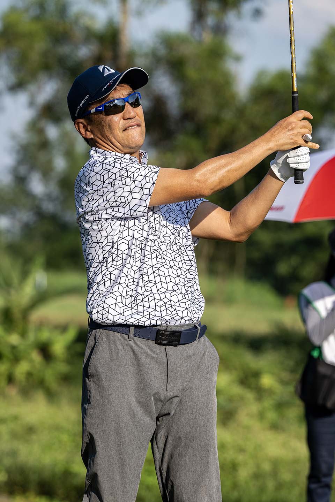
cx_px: 168
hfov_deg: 9.5
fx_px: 2024
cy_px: 251
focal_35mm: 145
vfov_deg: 14.2
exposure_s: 1/3200
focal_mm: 145
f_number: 4
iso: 500
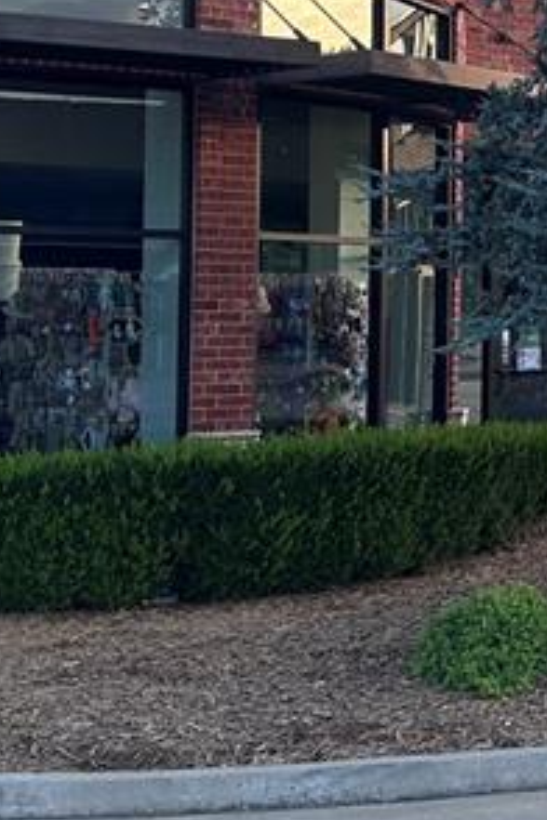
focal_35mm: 87
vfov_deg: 23.2
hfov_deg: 14.3
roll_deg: +0.4
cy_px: 229
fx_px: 1983
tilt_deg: +2.6
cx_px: 893
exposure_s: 1/549
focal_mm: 6.86
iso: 80
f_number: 1.78
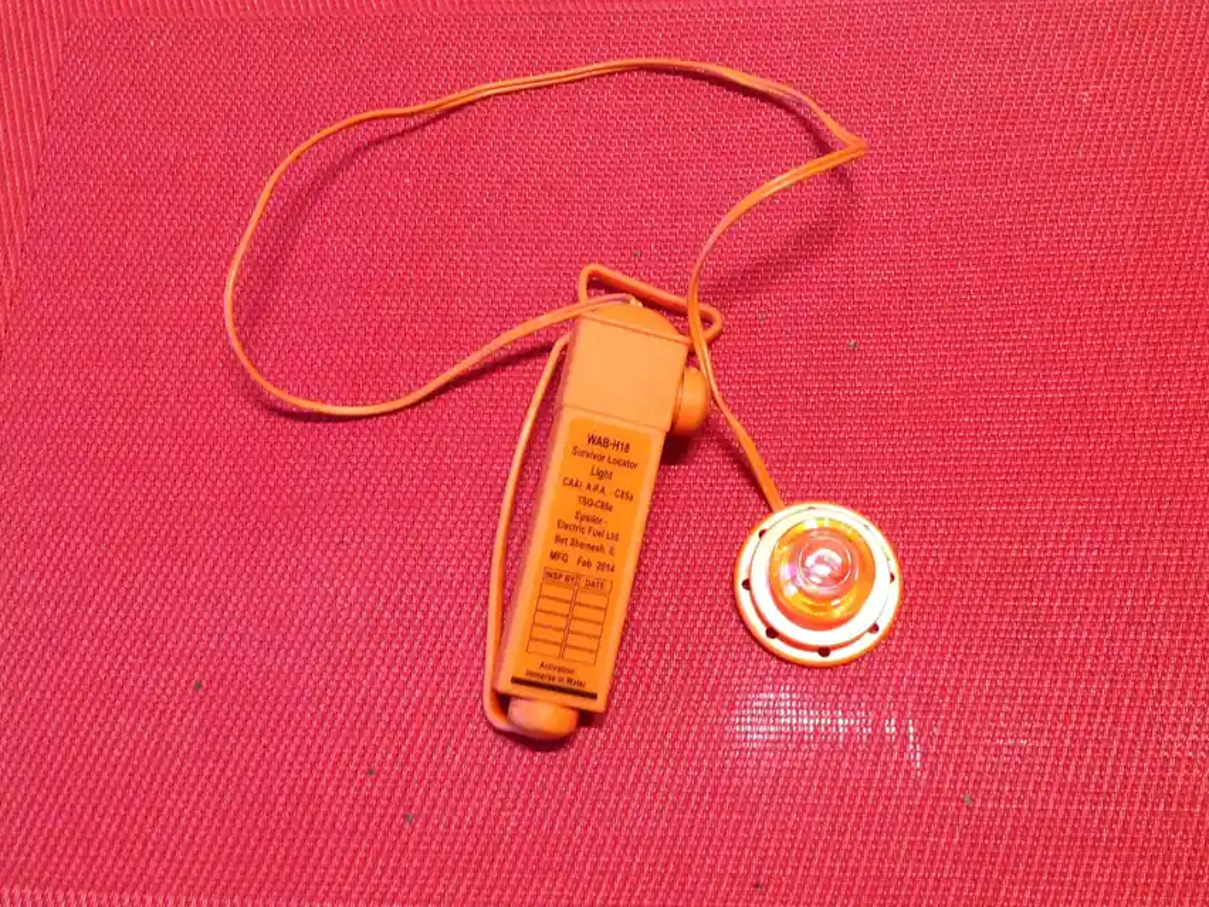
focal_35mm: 41
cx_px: 671
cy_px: 437
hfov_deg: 45.7
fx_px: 1432
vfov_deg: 35.1
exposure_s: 1/15
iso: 200
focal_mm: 4.28
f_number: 2.4
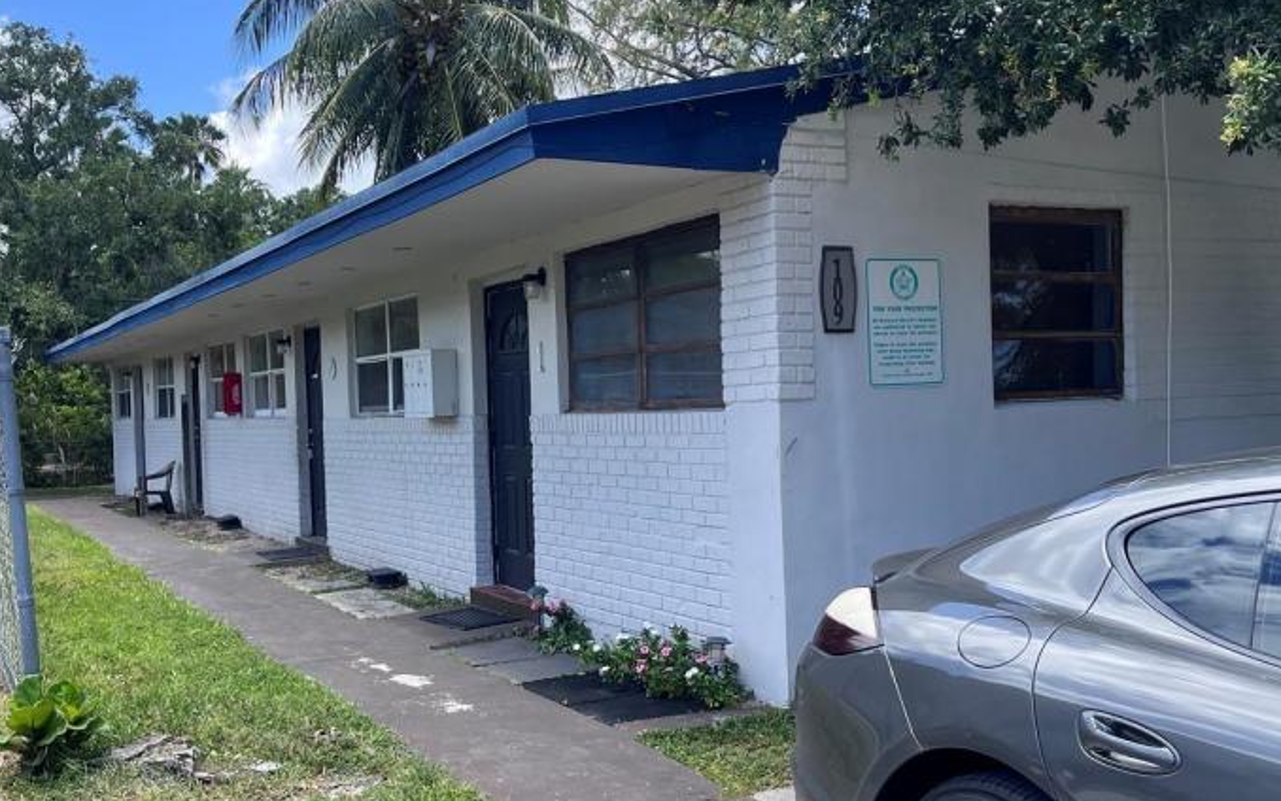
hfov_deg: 50.2
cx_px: 555
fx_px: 1362
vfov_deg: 32.8
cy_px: 429
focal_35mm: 39
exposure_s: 1/1372
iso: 50
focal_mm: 5.1
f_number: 1.6
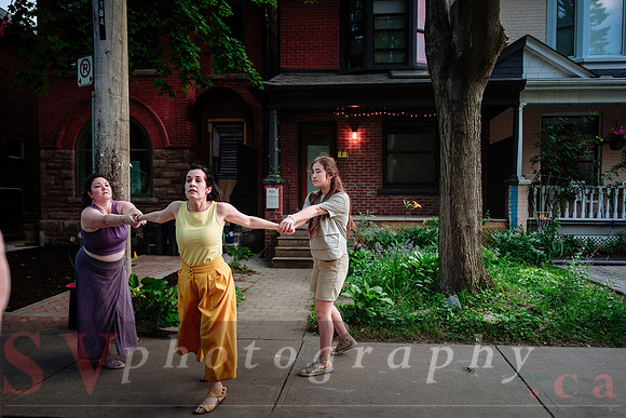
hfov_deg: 65.7
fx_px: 484
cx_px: 313
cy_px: 221
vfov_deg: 46.6
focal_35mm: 28
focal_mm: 17
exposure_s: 1/400
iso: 500
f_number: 1.8
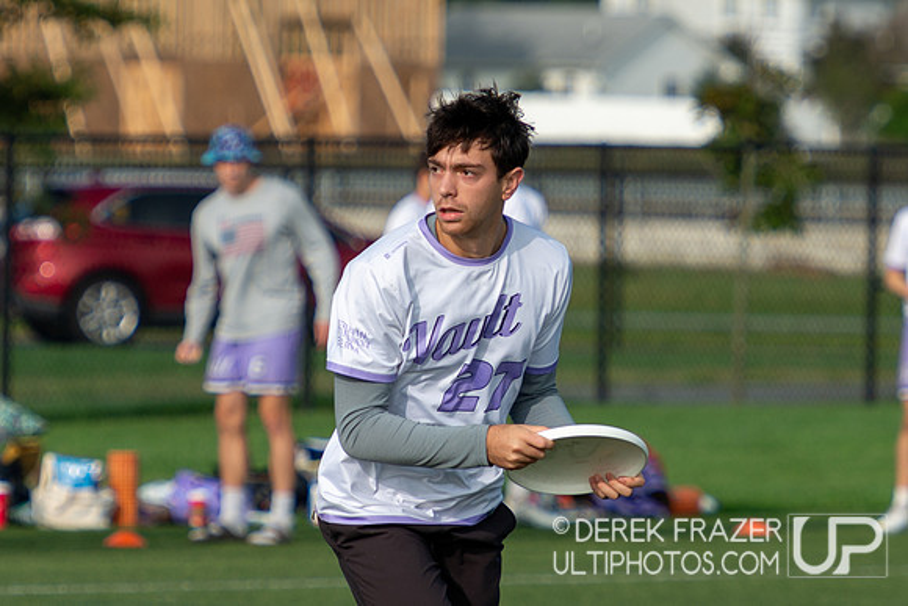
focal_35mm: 543
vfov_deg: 2.5
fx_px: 13699
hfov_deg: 3.8
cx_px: 396
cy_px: 388
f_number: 5.6
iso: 250
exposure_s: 1/1250
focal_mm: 250
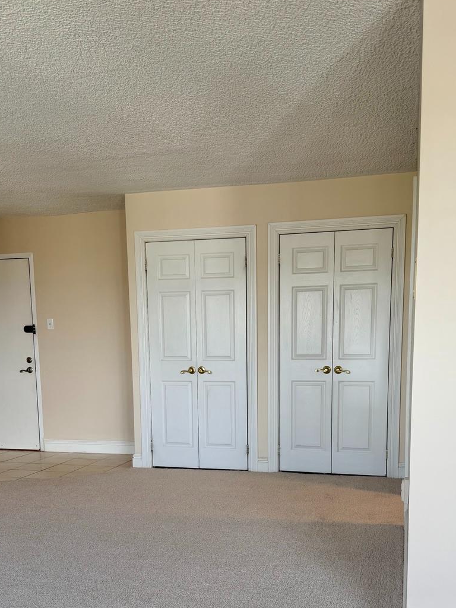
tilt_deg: -8.2
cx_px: 230
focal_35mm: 36
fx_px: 632
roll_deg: +0.9
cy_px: 428
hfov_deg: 39.7
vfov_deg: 50.0
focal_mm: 6.76
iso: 80
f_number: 1.78
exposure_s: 1/120
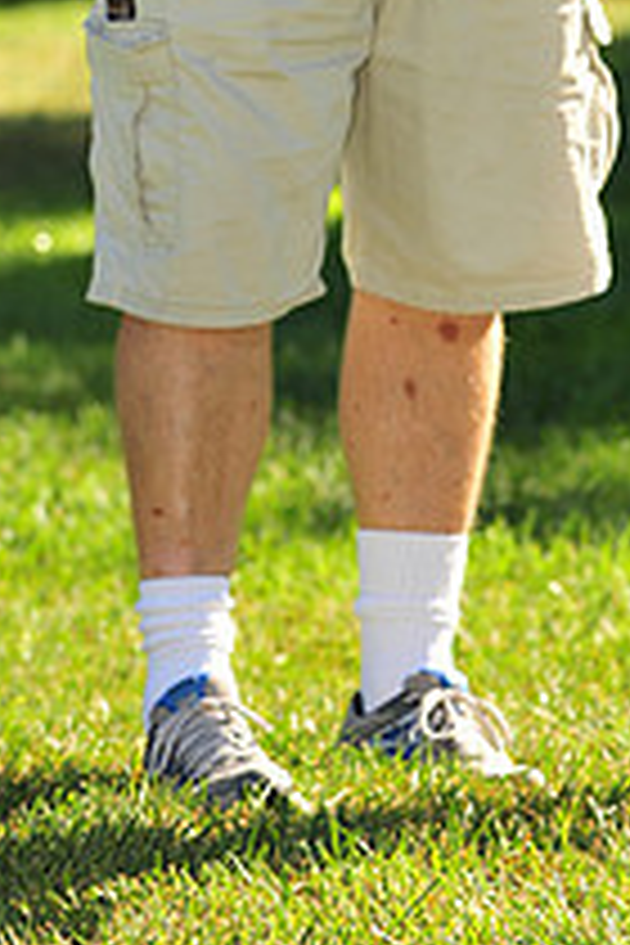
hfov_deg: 4.7
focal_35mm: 290
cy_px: -238
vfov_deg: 7.0
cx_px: 616
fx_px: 7612
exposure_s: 1/500
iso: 200
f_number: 4.5
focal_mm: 105
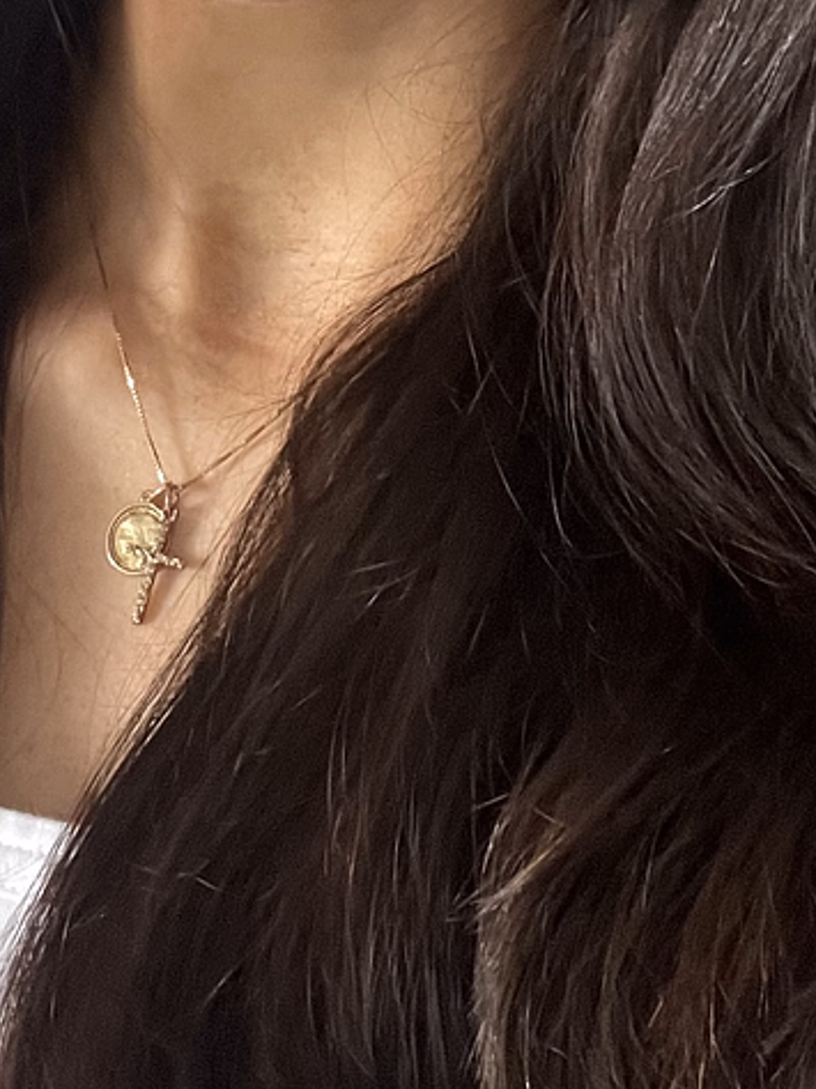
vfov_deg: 23.2
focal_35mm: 76
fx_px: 2391
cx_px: 248
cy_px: -273
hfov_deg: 19.3
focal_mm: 2.71
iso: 400
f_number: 2.2
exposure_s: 1/48
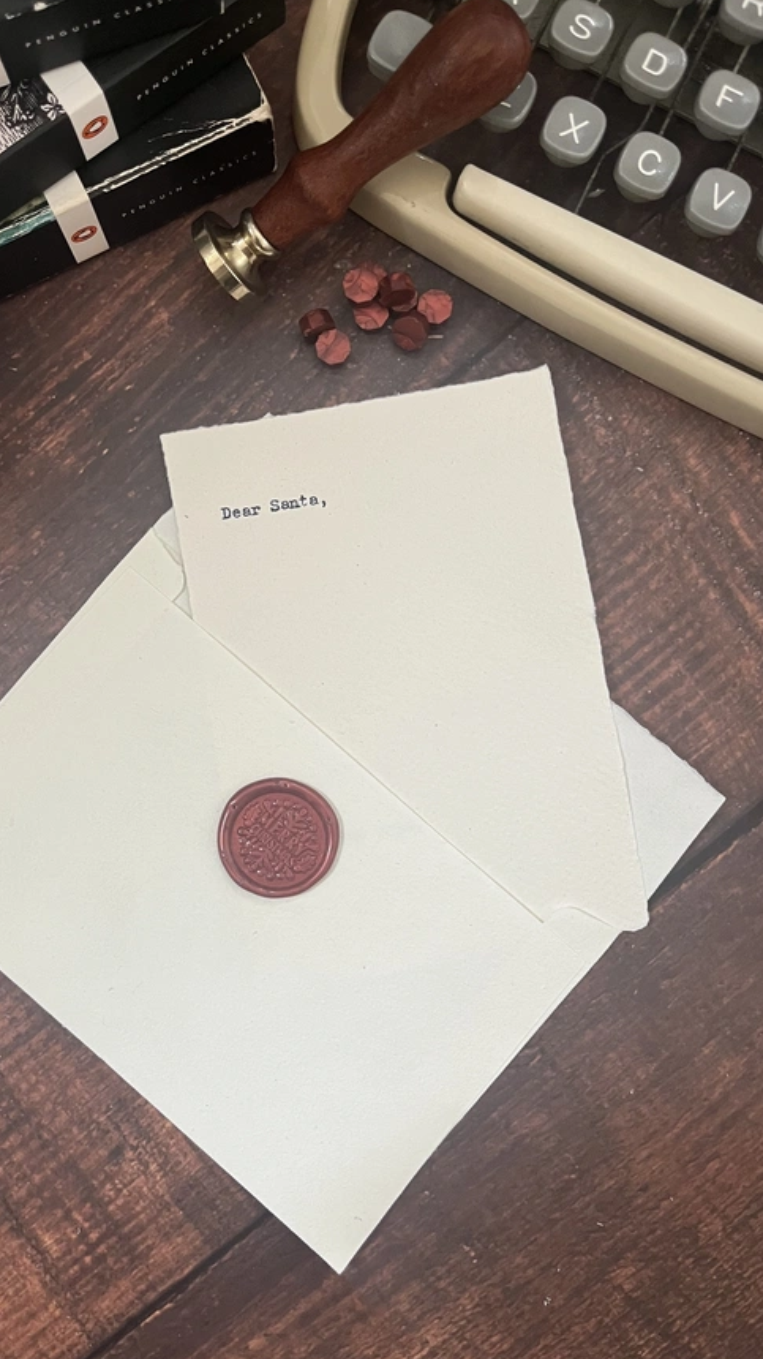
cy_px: 687
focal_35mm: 29
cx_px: 305
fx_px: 1044
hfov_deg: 40.0
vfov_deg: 66.1
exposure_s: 1/60
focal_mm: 5.1
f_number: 1.6
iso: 200
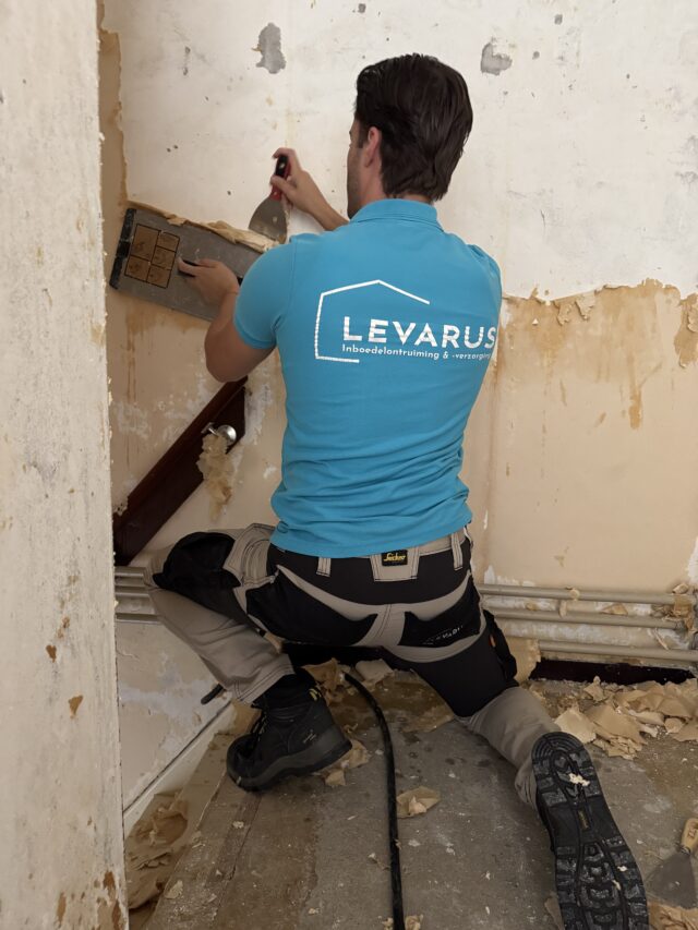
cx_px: 349
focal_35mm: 24
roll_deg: -1.2
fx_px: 645
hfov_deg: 56.8
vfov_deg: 71.6
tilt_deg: -9.2
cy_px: 465
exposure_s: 1/33
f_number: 1.78
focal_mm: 6.76
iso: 800
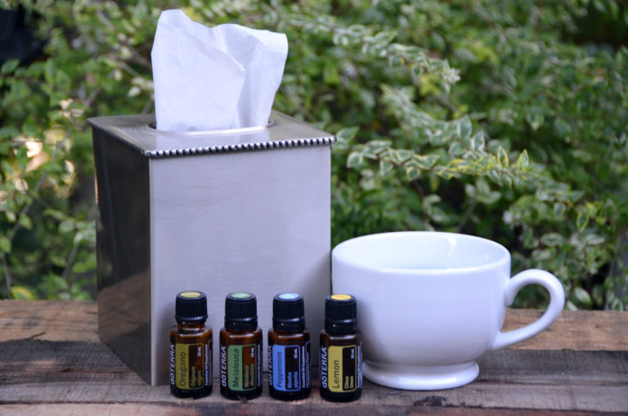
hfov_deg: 19.5
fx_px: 1828
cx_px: 314
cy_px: 208
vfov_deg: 13.0
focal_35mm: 105
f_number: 5
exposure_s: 1/30
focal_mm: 70
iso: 140
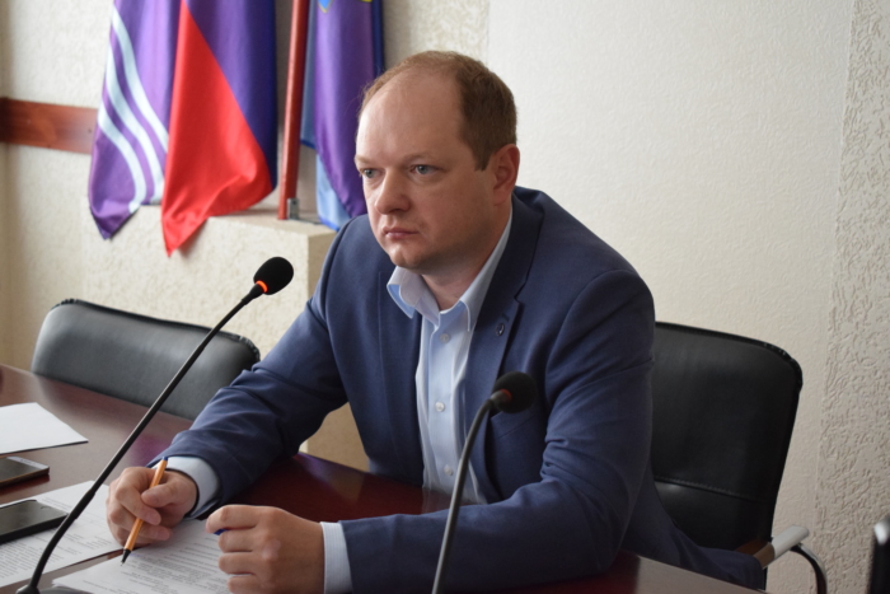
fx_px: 1558
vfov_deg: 21.6
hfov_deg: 31.9
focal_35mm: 63
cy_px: 297
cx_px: 445
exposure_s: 1/320
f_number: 5
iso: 3200
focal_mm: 42
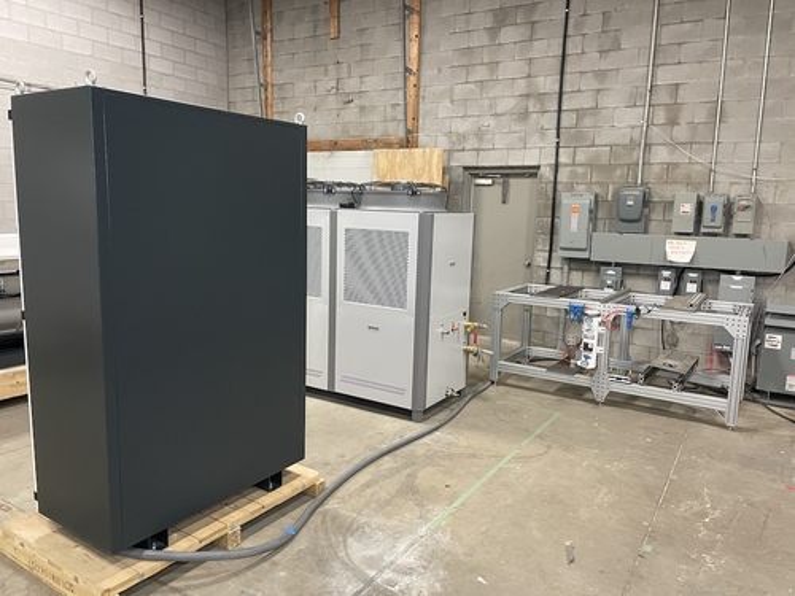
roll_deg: -2.1
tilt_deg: -5.4
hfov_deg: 67.3
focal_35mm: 26
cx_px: 398
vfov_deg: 53.1
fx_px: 597
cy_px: 298
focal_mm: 4.2
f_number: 1.6
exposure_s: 1/60
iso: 400
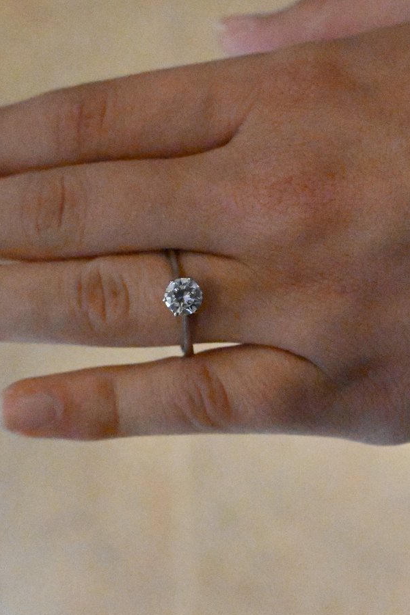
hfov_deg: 21.2
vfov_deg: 31.4
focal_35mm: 64
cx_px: 195
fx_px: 1093
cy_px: 262
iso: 51200
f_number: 6.3
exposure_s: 1/4000
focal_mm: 32
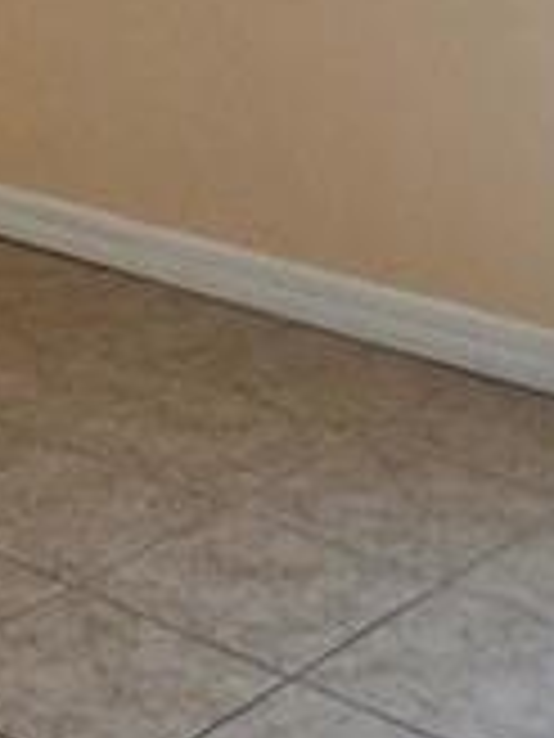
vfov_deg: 18.4
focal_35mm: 95
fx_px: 2027
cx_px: -243
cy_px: -356
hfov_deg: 14.6
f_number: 2.2
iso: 100
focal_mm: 2.2
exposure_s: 1/100
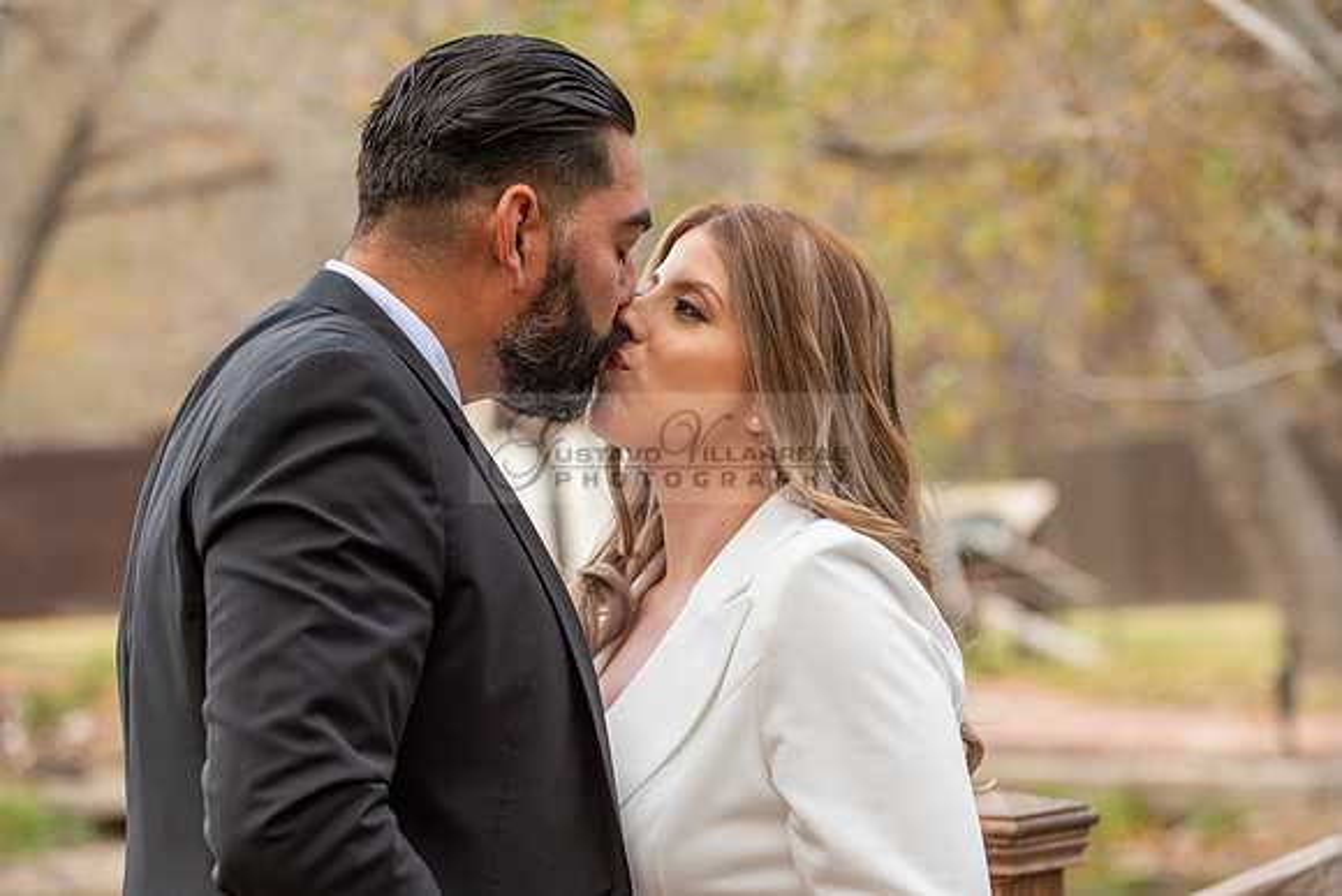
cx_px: 776
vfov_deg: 11.3
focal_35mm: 121
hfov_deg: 16.9
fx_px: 4526
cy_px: 518
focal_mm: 105
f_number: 3.5
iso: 250
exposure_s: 1/200
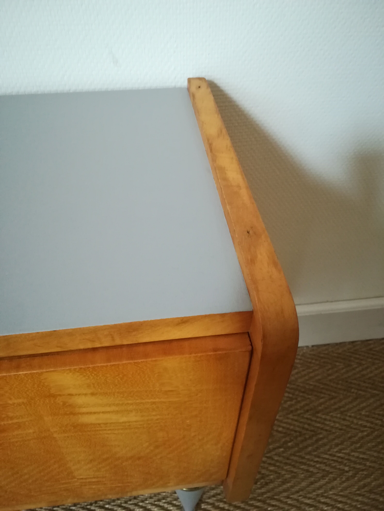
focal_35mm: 26
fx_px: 385
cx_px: 192
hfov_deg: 53.1
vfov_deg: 67.3
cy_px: 256
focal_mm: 3.83
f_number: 2.2
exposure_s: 1/20
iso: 500
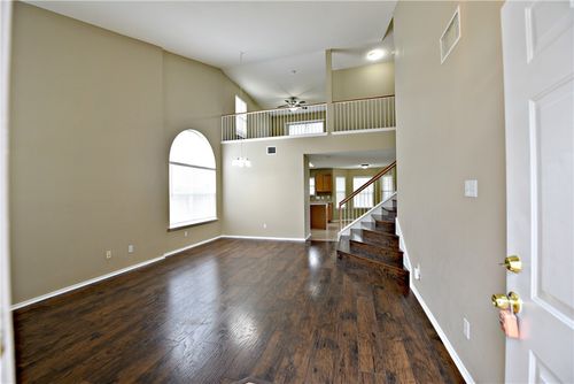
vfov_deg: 81.3
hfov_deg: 104.2
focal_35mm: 14
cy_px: 192
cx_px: 287
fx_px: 223
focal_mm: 14
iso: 400
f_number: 4.5
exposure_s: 1/80
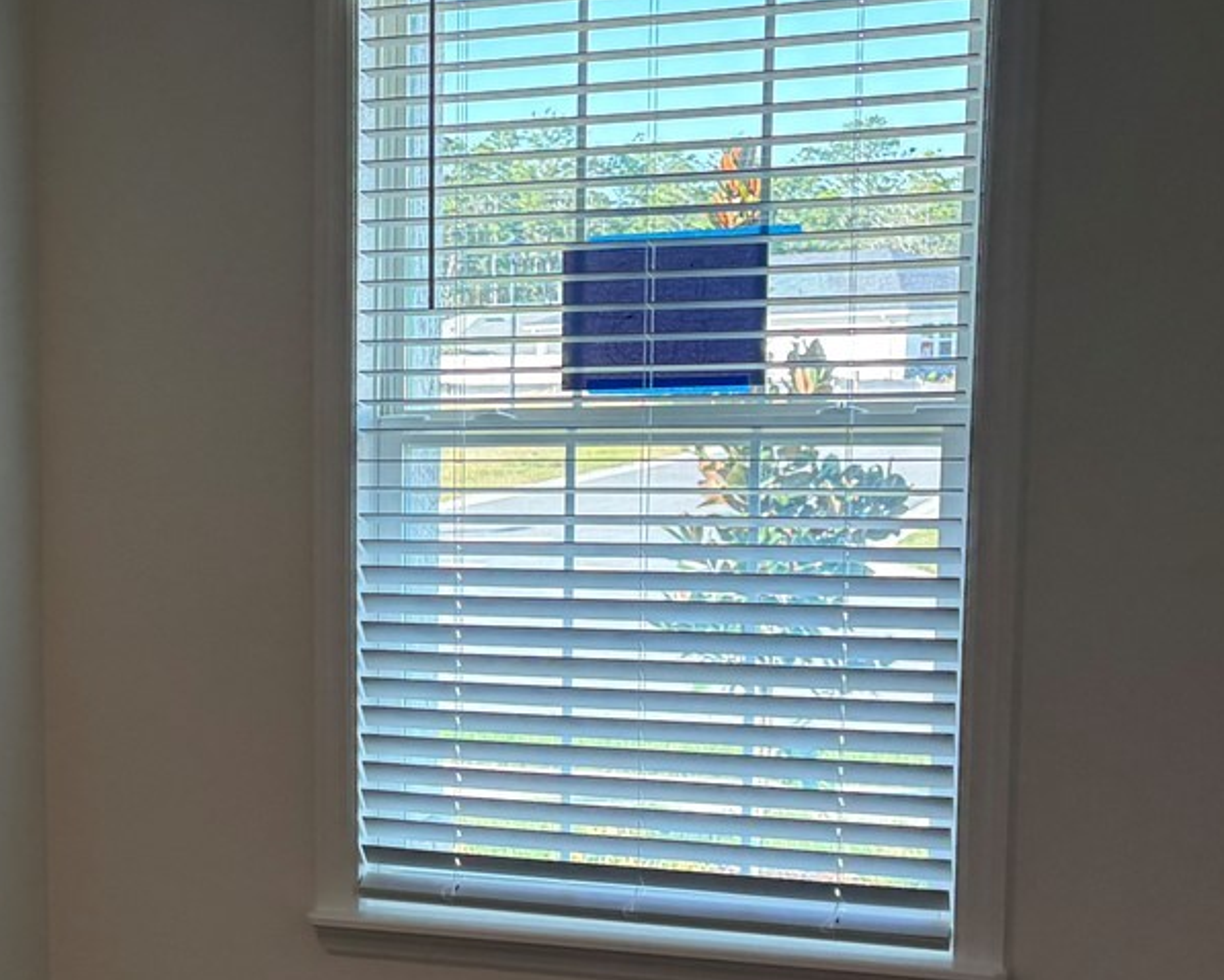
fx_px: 2464
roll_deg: +2.9
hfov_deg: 25.4
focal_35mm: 68
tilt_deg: -6.1
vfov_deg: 22.4
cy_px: 693
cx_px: -191
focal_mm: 5.96
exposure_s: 1/190
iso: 125
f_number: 1.6
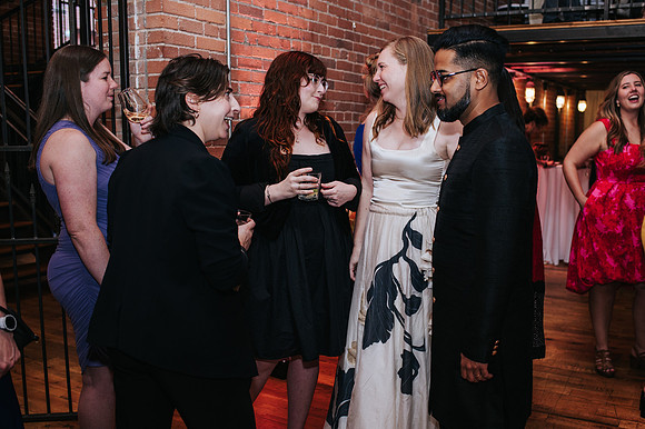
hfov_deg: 49.8
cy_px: 234
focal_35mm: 39
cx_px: 357
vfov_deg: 34.4
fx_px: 694
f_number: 3.2
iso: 800
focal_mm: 35
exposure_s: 1/200
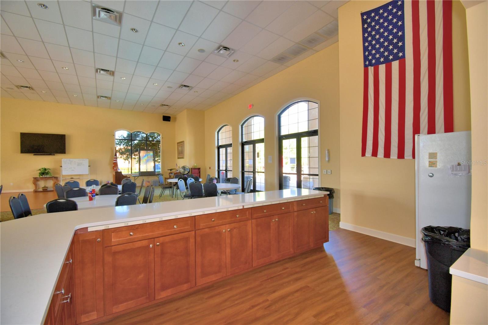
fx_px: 203
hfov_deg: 100.4
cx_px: 244
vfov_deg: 77.3
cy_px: 162
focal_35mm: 15
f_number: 4.5
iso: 250
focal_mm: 10
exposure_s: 1/30
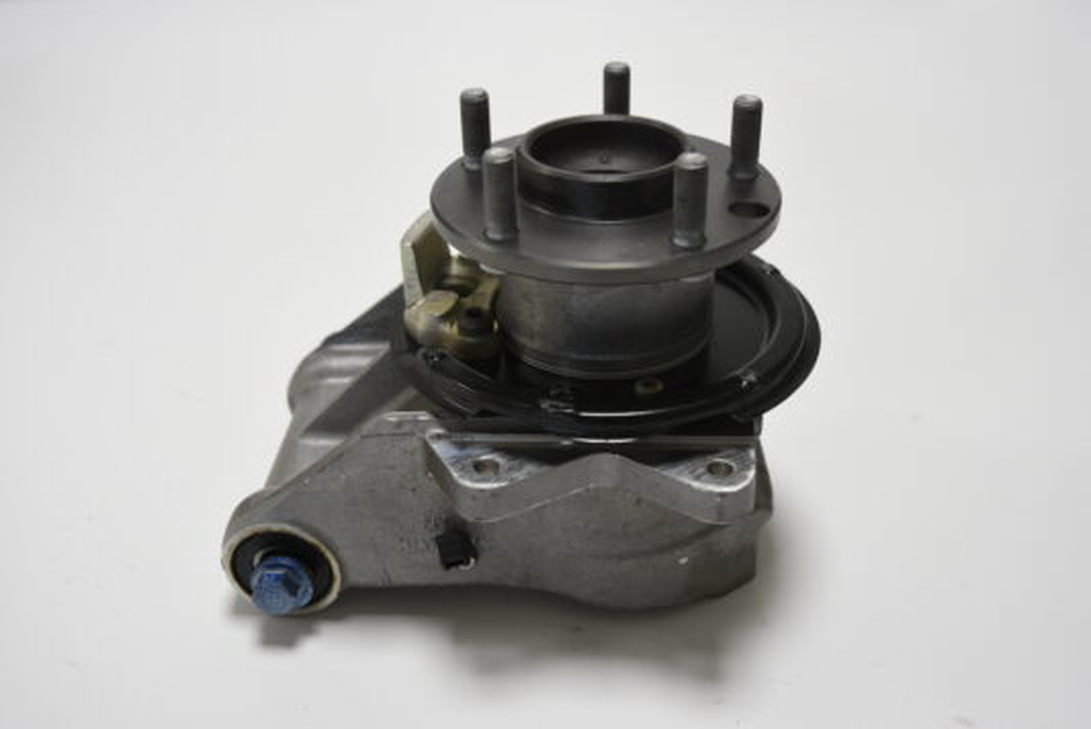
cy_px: 364
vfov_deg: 36.9
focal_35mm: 36
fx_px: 1092
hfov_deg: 53.1
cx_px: 546
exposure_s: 1/100
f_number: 2.8
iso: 320
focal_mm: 24
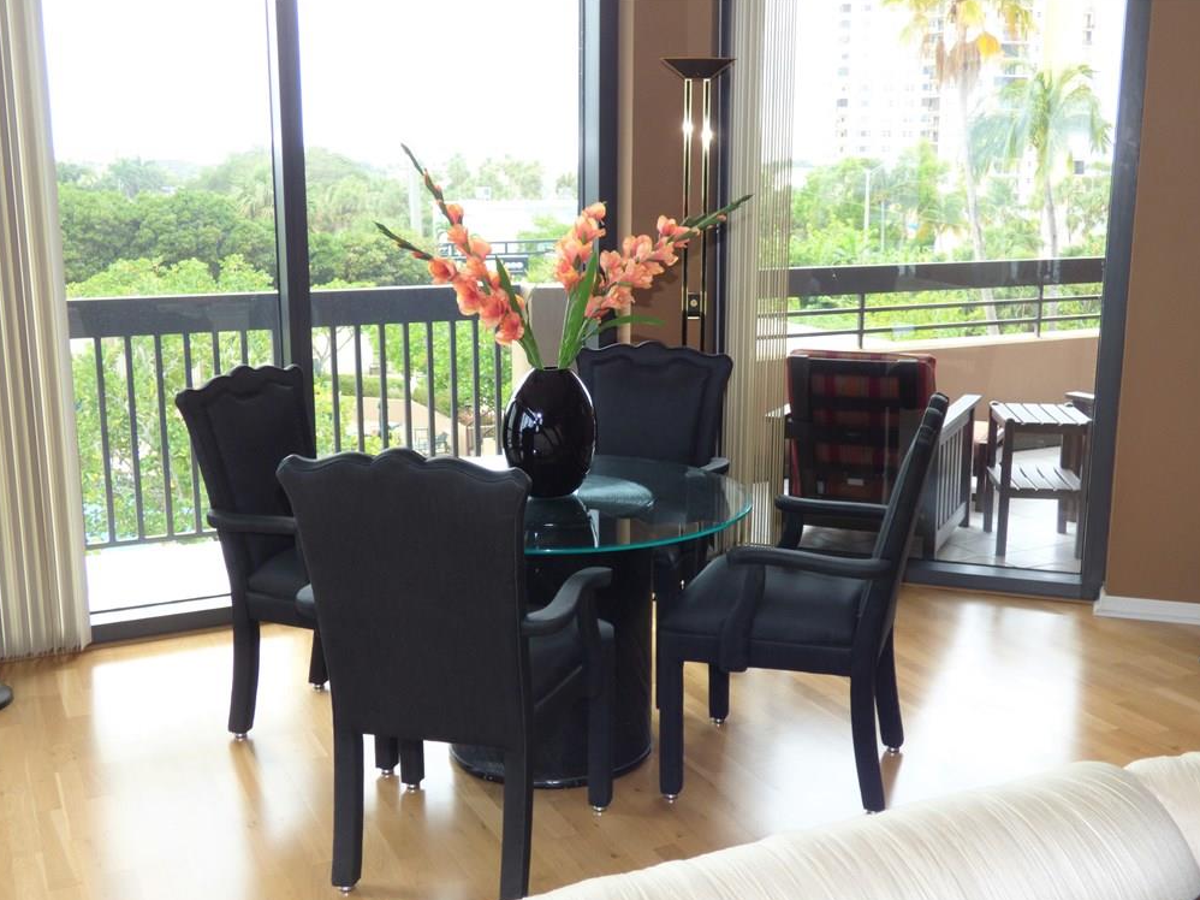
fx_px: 1352
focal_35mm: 39
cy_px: 455
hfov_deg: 47.9
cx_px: 601
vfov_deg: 36.8
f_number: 3.5
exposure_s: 1/60
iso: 160
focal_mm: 6.8
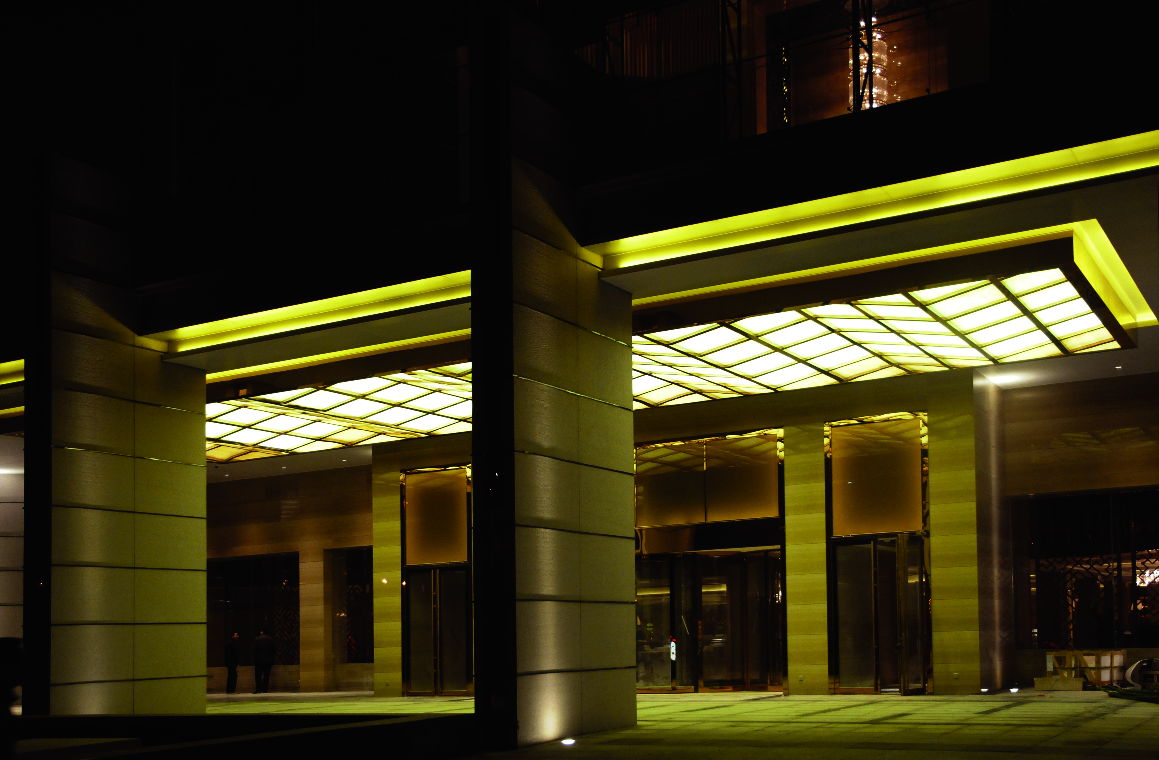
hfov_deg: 51.5
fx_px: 1201
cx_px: 580
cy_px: 380
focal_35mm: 38
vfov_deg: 35.1
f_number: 4
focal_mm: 25
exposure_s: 1/30
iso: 1100
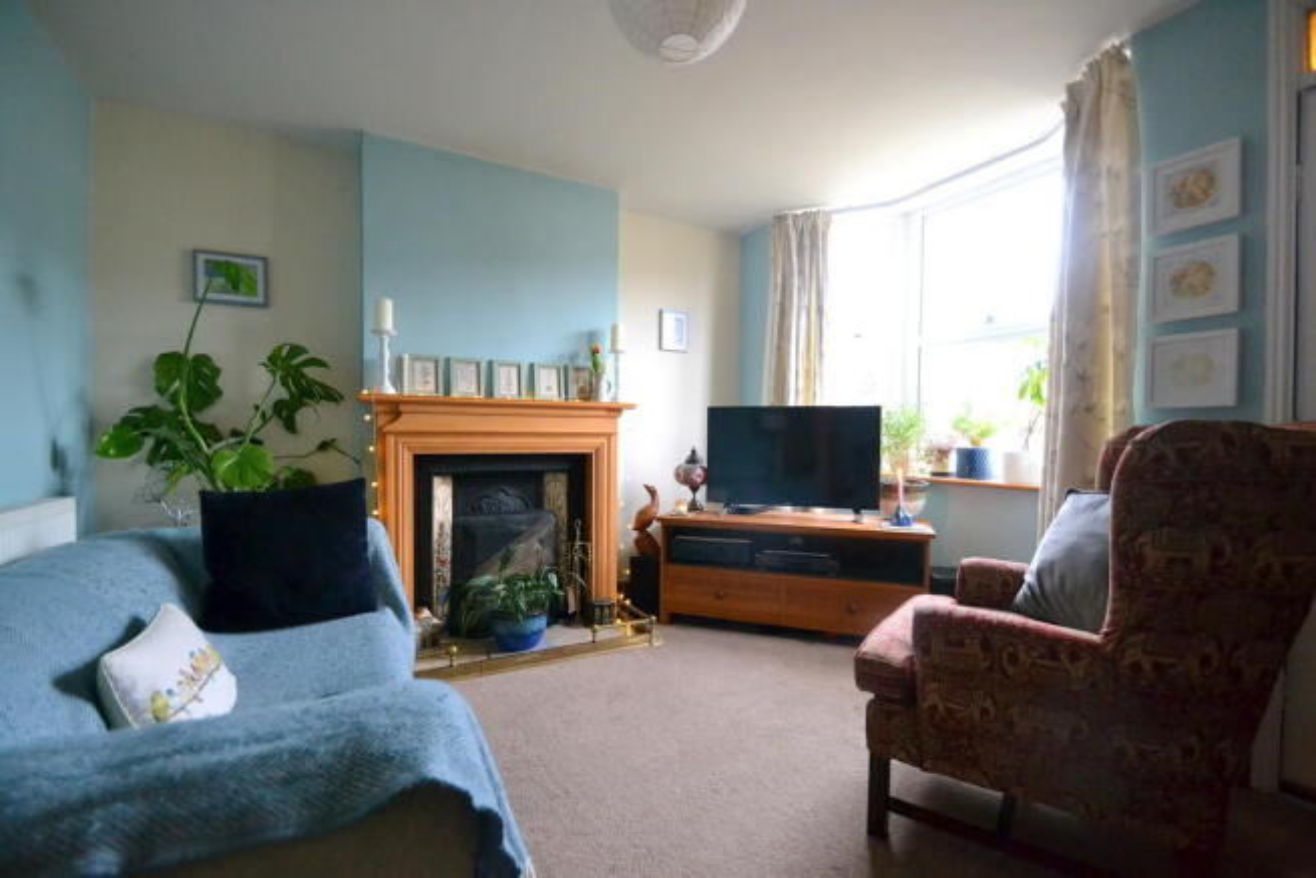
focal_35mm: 15
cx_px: 658
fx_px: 548
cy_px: 439
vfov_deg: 77.4
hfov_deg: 100.4
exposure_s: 1/60
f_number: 3.5
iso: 2500
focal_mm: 10
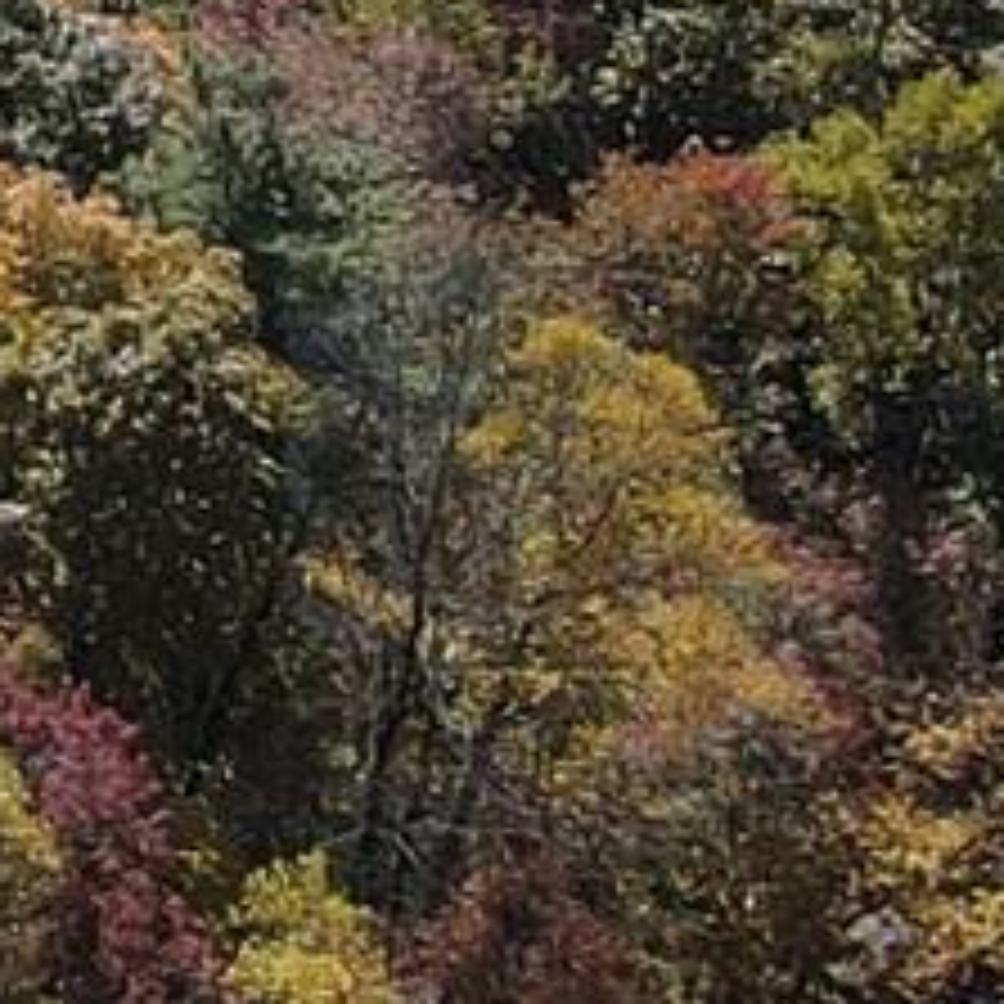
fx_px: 6399
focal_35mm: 195
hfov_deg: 7.1
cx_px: -2791
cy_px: -1364
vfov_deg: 8.3
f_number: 2.8
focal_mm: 4.5
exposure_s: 1/25
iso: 110
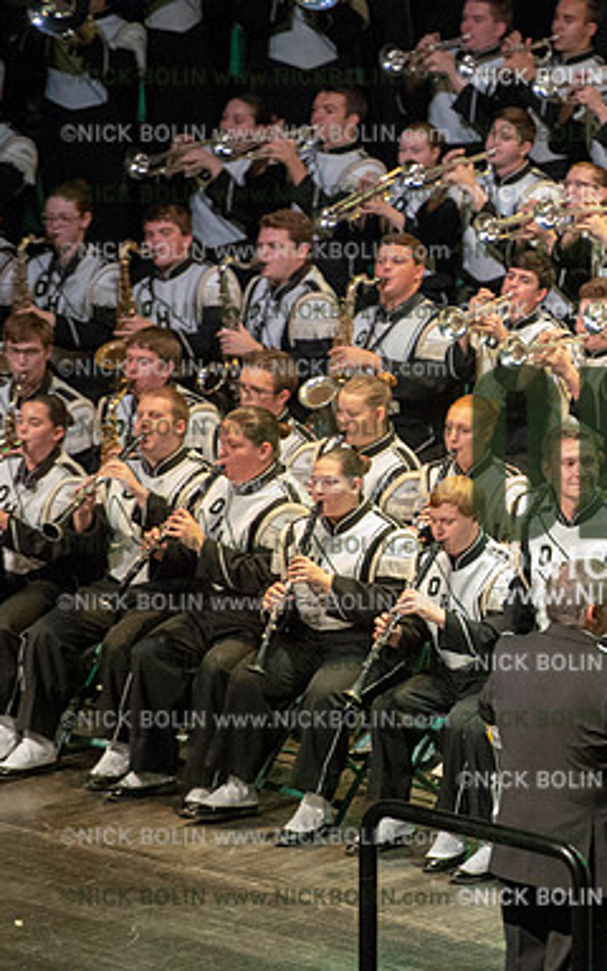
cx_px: 650
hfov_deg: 4.3
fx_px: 8152
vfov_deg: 6.8
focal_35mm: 308
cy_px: 486
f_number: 2.8
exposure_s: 1/640
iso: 8000
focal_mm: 200
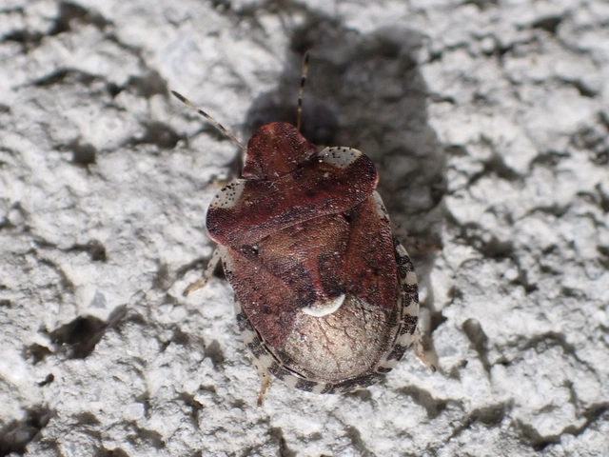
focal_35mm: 100
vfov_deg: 14.8
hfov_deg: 19.6
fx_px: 1759
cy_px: 228
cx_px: 304
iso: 250
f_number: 4.9
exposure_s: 1/400
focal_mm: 18
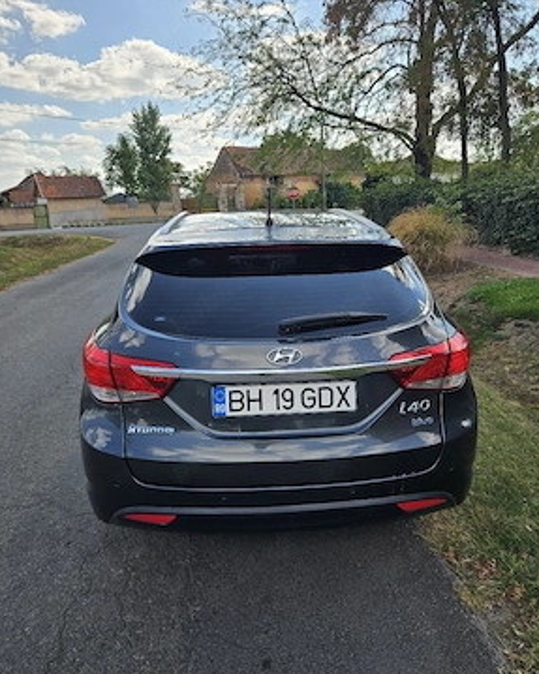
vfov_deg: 68.0
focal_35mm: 25
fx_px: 499
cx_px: 269
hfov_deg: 56.8
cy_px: 310
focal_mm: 5.4
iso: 25
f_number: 1.8
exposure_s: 1/909
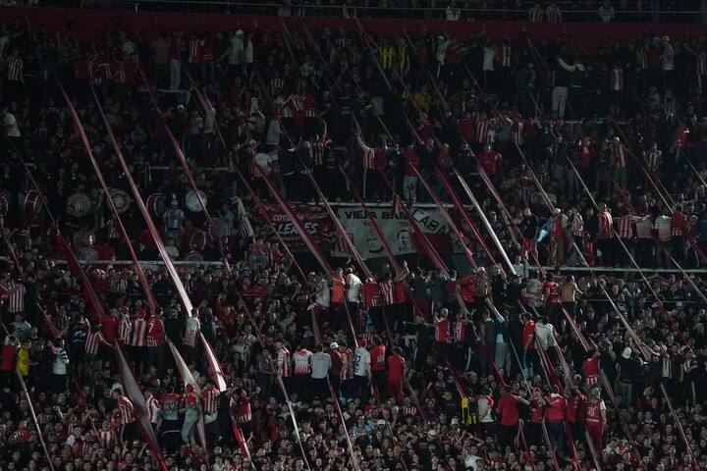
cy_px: 236
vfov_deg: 5.2
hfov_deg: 7.8
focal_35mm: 264
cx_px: 354
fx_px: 5184
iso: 5000
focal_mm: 264
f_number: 6.3
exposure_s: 1/500
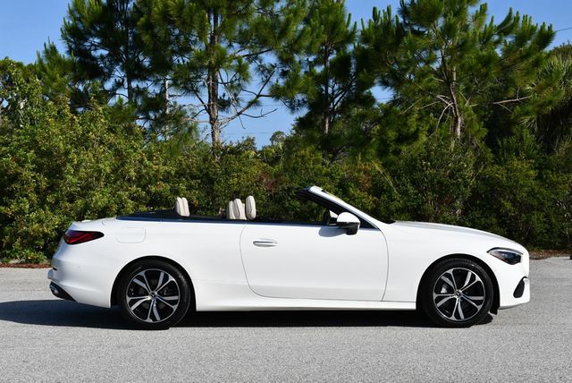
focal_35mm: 58
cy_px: 192
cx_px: 286
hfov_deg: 34.5
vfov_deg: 23.4
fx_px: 922
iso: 100
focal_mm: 29
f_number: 9
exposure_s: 1/320
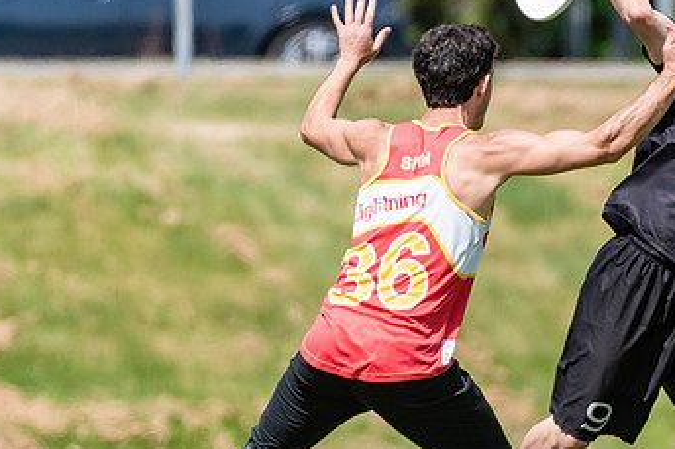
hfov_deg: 1.5
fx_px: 26536
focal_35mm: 1416
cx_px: 679
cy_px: 247
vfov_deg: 1.0
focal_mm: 400
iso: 280
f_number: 4
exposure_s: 1/2000
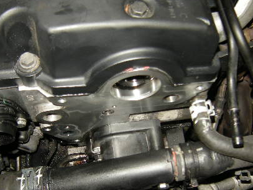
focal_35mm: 44
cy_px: 121
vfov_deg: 32.7
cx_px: 110
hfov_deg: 42.9
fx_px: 321
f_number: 2.8
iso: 64
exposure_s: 1/60
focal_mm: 4.7
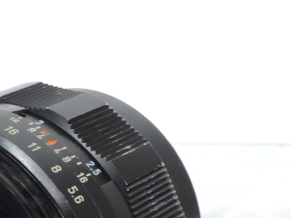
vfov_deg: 11.9
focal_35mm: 123
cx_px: 37
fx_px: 1033
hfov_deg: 15.9
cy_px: 230
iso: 800
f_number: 8
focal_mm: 11.8
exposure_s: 1/13
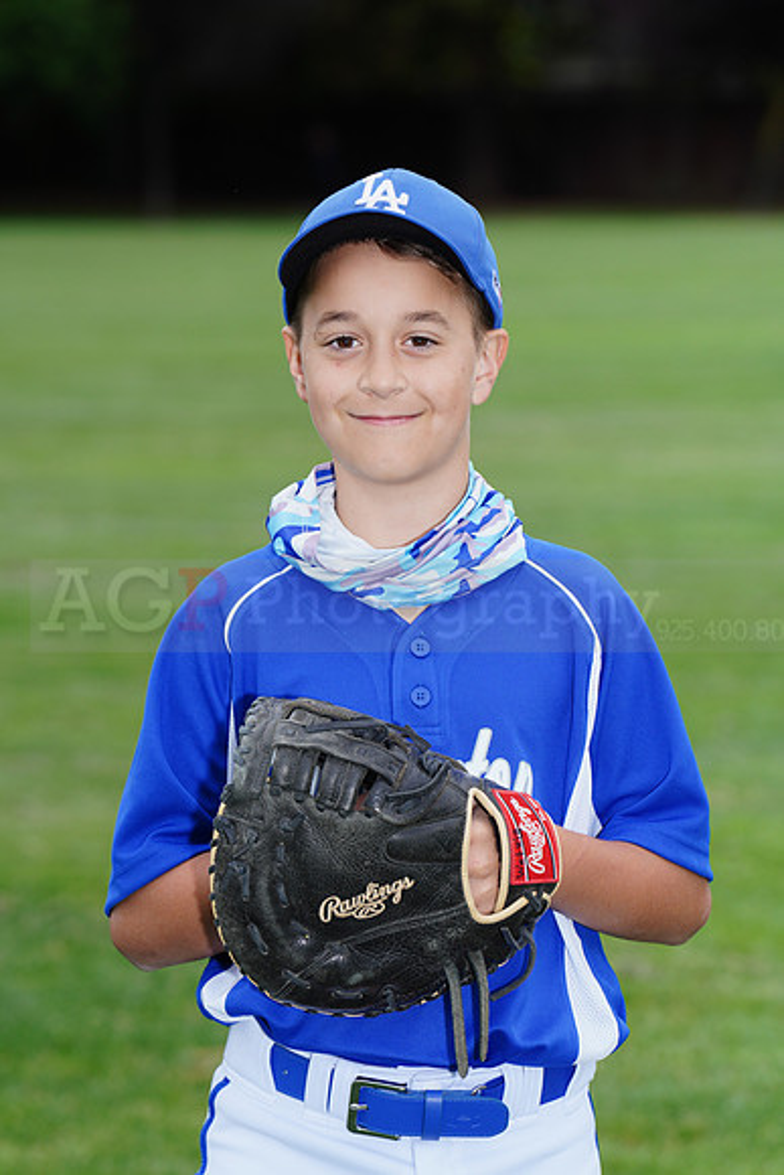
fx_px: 6529
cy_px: 588
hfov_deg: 6.9
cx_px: 392
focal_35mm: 200
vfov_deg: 10.3
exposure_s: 1/200
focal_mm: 200
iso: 200
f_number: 8
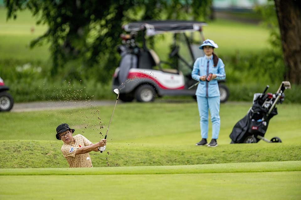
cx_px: 150
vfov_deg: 3.4
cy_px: 100
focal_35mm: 400
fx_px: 3344
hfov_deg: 5.2
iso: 3200
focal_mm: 400
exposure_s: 1/6400
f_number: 2.8
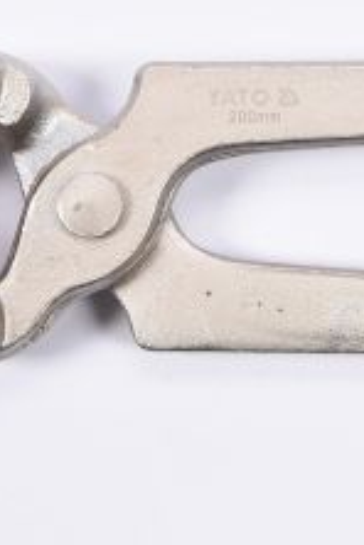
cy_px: 209
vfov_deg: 11.5
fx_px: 2699
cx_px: 491
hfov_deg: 7.6
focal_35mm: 178
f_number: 16
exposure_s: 1/125
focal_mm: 48
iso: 250
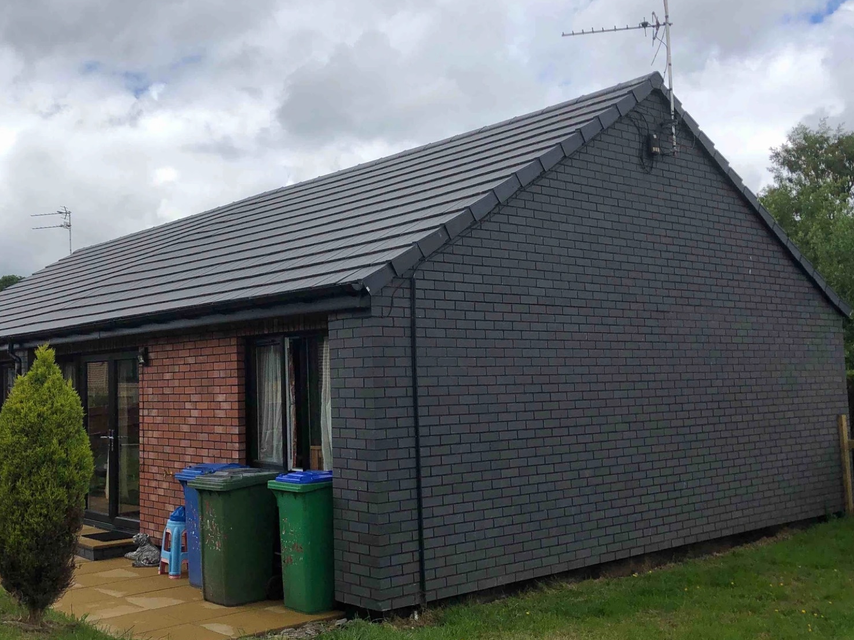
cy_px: 317
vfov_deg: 37.7
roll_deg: +1.3
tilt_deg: +5.9
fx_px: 937
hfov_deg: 48.6
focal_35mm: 38
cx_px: 329
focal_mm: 3.99
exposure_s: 1/2404
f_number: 1.8
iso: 20
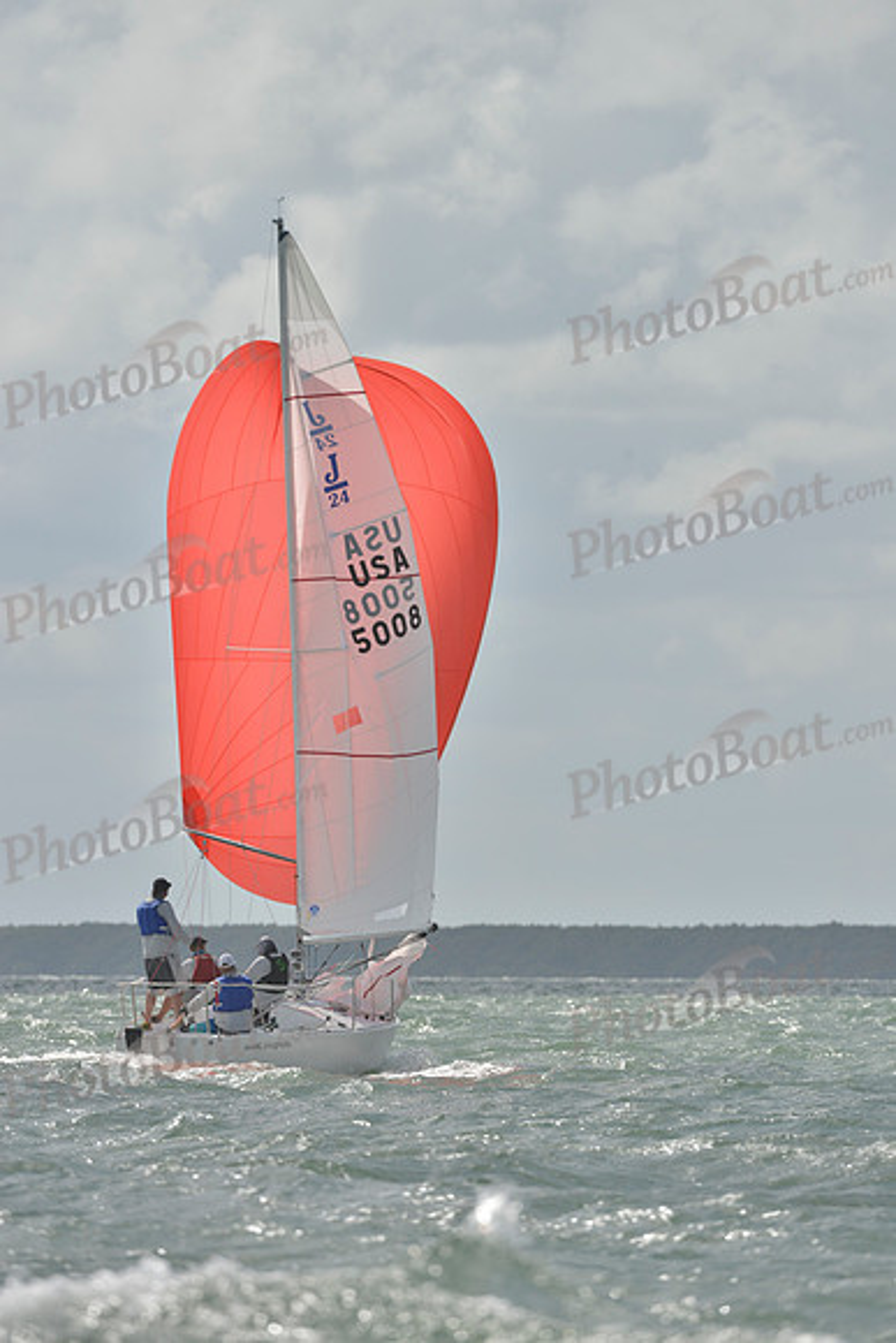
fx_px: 14923
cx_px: 448
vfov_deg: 5.2
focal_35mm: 400
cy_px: 672
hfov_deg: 3.4
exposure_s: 1/1250
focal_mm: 400
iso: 280
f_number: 9
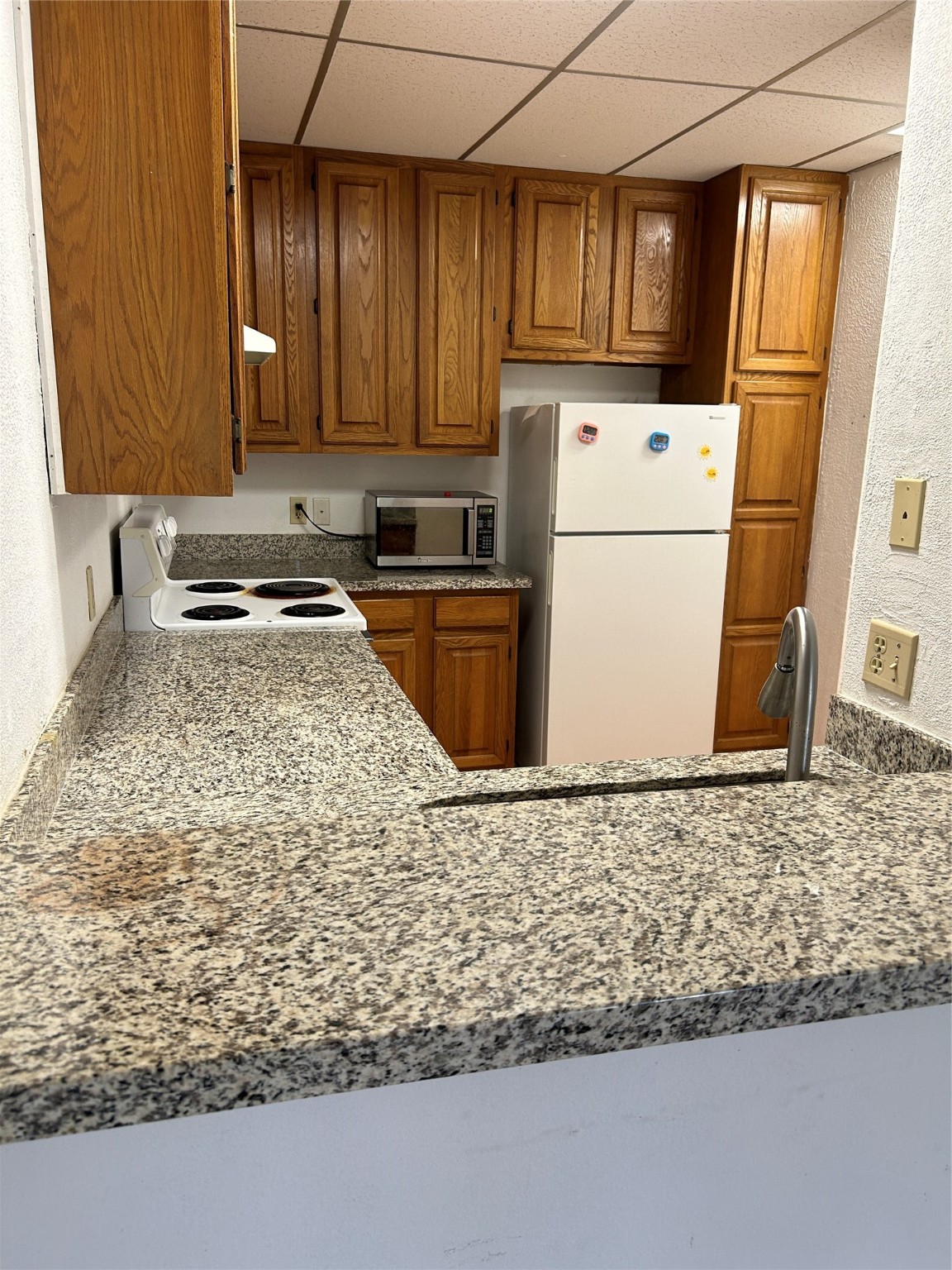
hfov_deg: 53.1
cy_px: 635
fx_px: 953
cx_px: 476
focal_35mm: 26
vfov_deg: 67.3
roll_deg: -2.3
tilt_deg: -12.5
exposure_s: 1/60
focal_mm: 5.7
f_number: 1.5
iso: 80
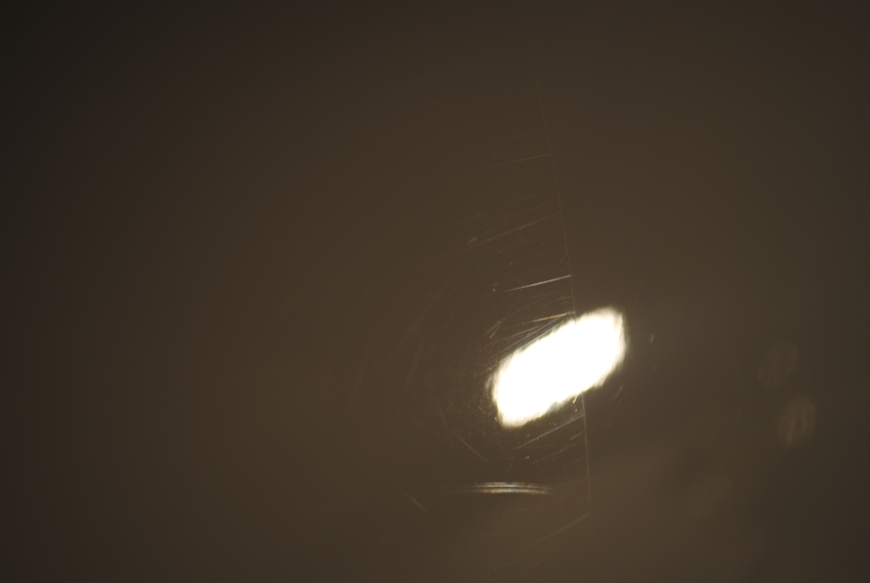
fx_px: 1742
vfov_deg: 19.0
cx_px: 435
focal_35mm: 72
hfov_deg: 28.0
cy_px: 292
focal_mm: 48
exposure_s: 1/40
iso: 100
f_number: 5.3
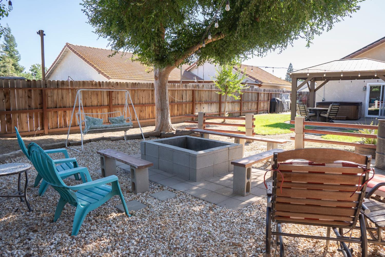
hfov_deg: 73.7
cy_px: 128
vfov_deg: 53.1
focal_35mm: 24
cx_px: 192
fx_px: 257
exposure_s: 1/125
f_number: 5.6
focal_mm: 16
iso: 100
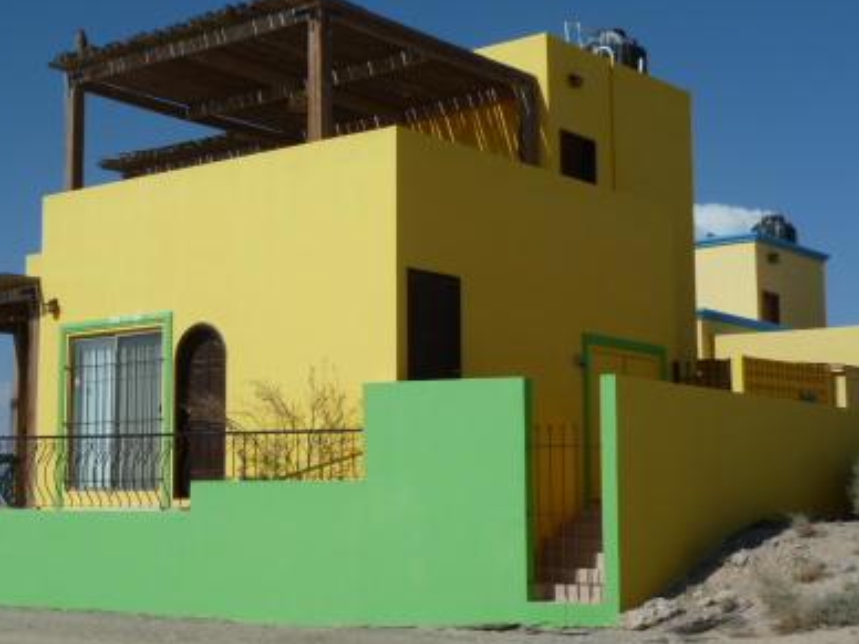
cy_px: 310
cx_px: 261
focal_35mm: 61
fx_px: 1514
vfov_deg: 24.0
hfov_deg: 31.3
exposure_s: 1/800
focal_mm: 6.1
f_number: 5.6
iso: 80
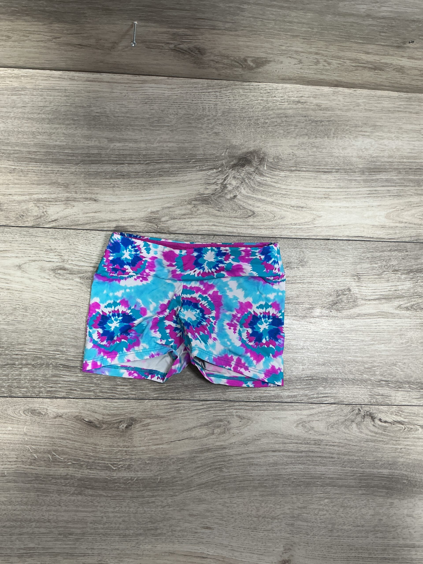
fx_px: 472
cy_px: 282
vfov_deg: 61.7
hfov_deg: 48.2
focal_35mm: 29
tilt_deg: -83.6
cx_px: 212
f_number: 1.8
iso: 50
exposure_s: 1/60
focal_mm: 3
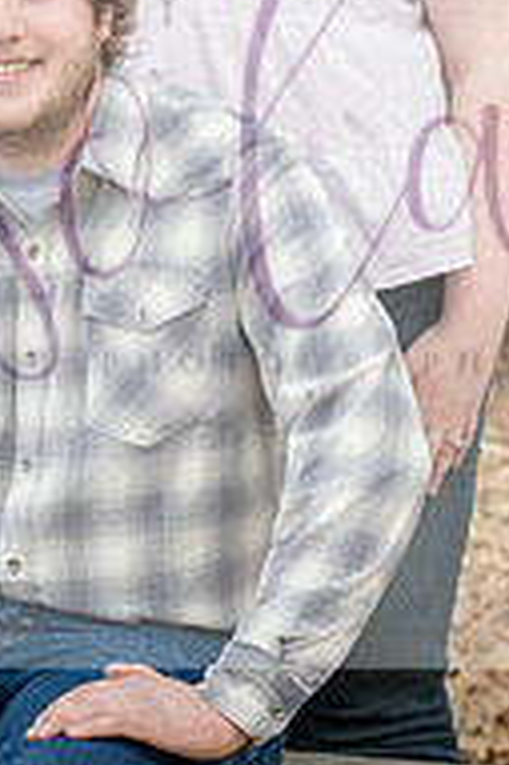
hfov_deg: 5.5
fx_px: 5269
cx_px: 180
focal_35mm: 248
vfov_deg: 8.3
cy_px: 68
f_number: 5
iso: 400
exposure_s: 1/640
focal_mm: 105
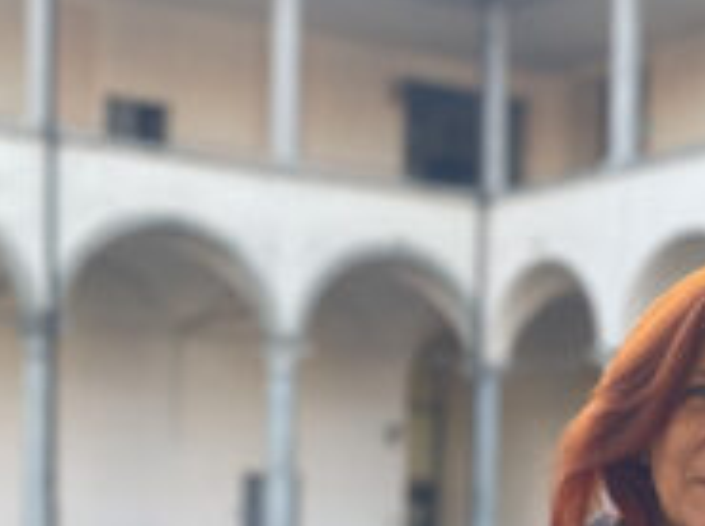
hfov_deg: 19.8
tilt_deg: -2.1
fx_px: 1992
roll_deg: -1.3
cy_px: 621
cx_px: 610
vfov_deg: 14.6
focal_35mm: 98
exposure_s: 1/121
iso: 32
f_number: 1.6
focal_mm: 4.2
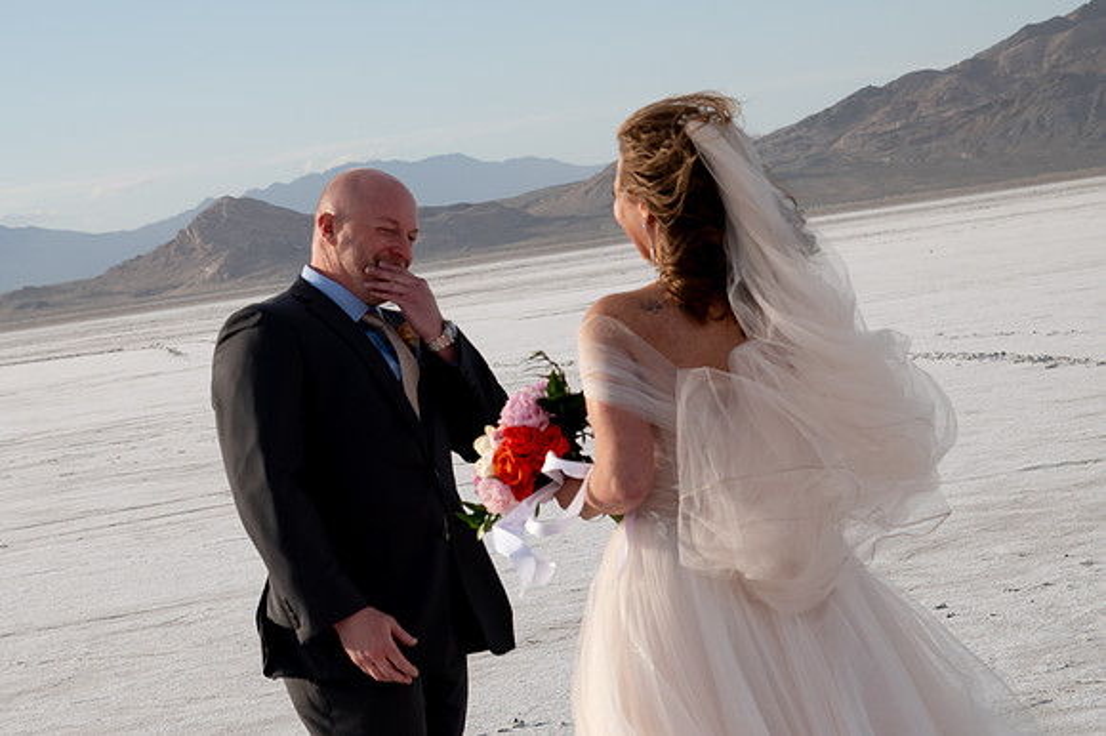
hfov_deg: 16.3
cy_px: 223
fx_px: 3857
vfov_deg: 10.9
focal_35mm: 126
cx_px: 374
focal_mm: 78
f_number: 8
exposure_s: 1/800
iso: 200
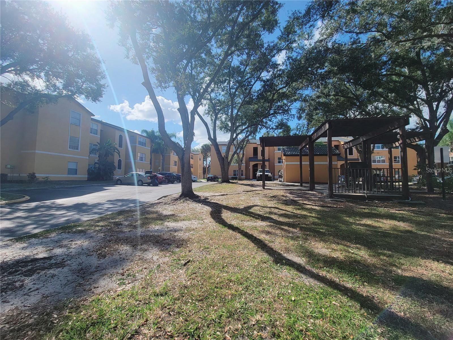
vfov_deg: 89.9
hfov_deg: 106.2
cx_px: 226
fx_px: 170
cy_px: 170
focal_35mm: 13
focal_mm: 2.2
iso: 50
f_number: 2.2
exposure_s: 1/1667
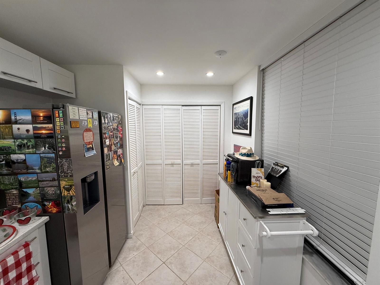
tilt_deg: -5.2
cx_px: 190
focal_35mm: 14
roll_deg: +0.2
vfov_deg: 85.7
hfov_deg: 102.1
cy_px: 142
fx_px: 154
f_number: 2.2
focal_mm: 2.22
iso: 200
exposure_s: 1/120
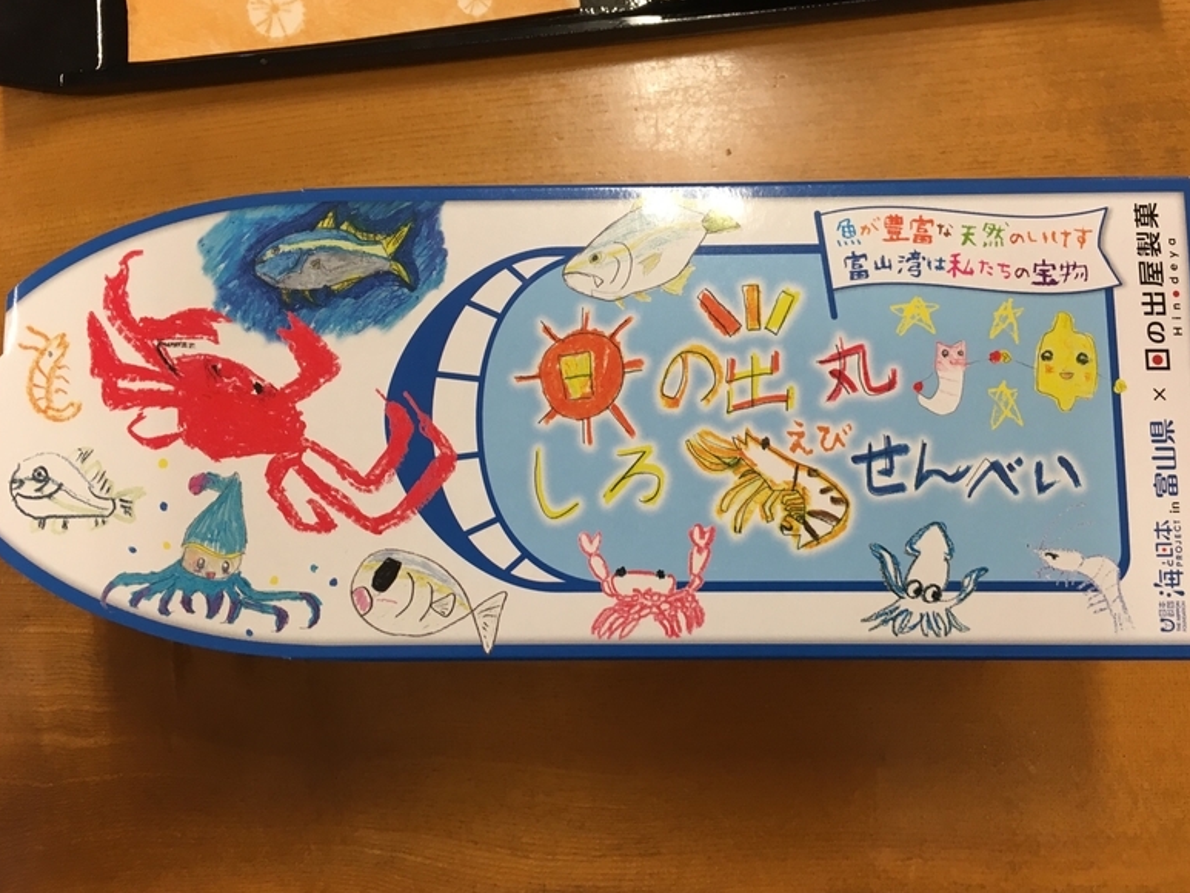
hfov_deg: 59.9
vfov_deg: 46.8
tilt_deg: -84.3
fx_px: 1031
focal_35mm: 30
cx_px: 611
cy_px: 434
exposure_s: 1/30
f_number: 2.2
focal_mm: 4.15
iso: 64
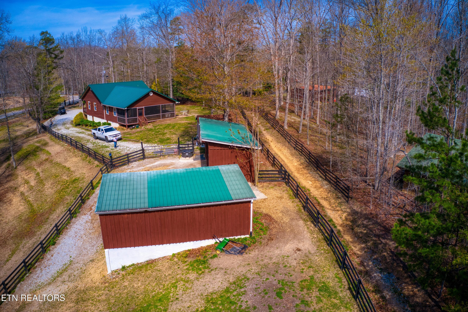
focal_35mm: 28
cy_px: 156
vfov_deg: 46.4
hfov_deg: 65.5
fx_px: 364
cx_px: 234
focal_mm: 10.26
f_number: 5
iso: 400
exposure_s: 1/80
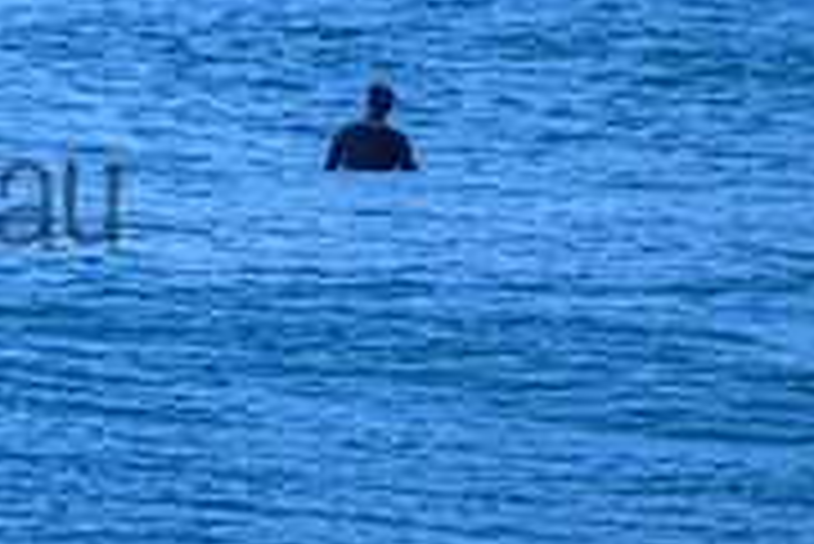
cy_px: 142
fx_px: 59672
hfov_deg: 0.8
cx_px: -355
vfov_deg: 0.5
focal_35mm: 2637
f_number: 11
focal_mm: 800
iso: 6400
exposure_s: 1/1250
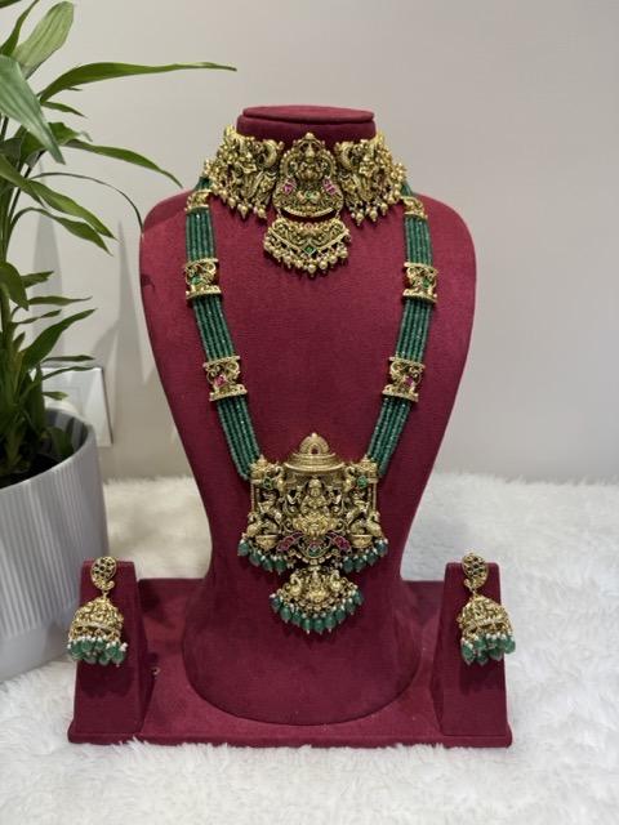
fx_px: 572
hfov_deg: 56.8
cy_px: 412
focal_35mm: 24
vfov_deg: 71.6
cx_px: 310
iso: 64
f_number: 1.78
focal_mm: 6.76
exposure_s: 1/100
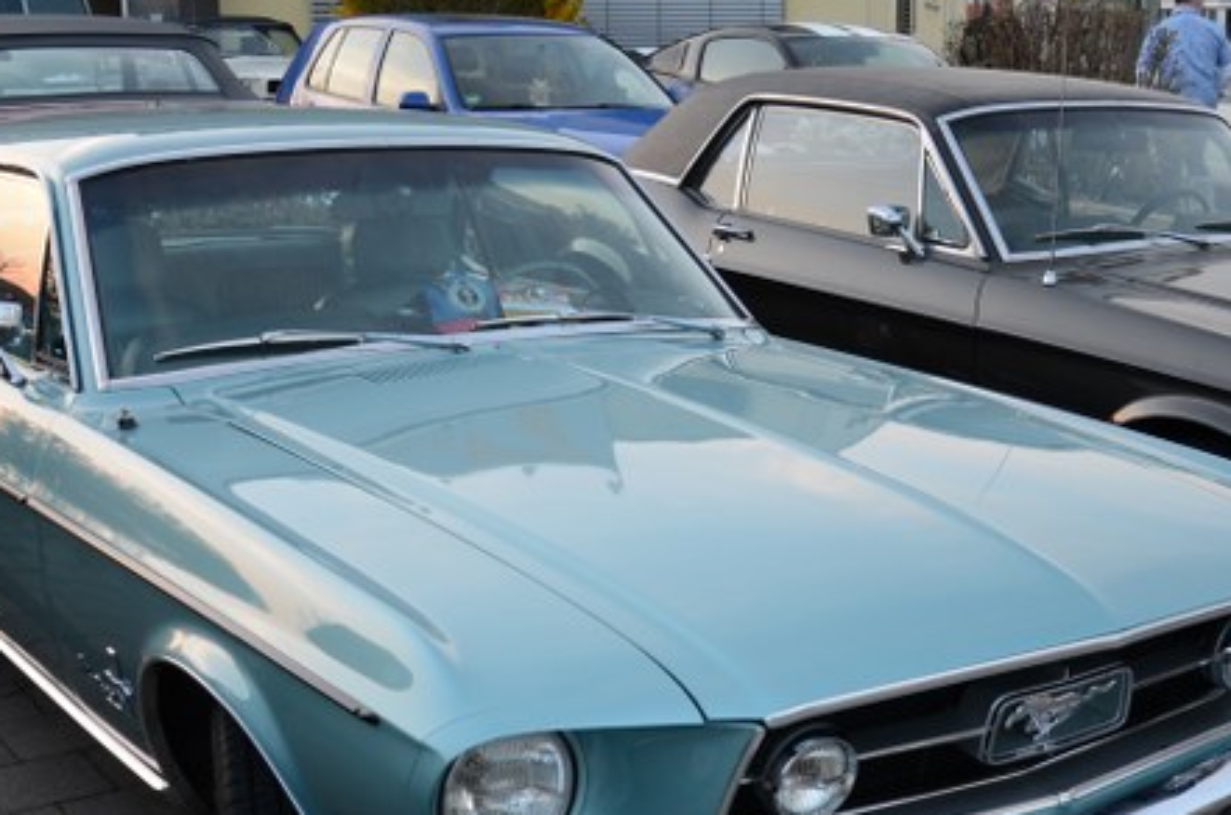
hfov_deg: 40.2
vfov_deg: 27.2
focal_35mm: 49
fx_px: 1672
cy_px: 564
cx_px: 768
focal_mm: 18
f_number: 3.5
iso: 100
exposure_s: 1/40
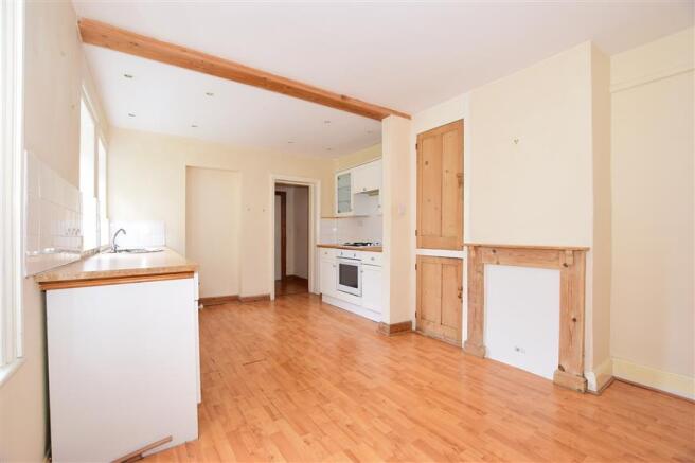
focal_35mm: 15
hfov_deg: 100.4
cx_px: 348
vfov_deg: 77.3
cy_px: 232
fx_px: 289
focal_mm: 10
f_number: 5.6
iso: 400
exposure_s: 1/13
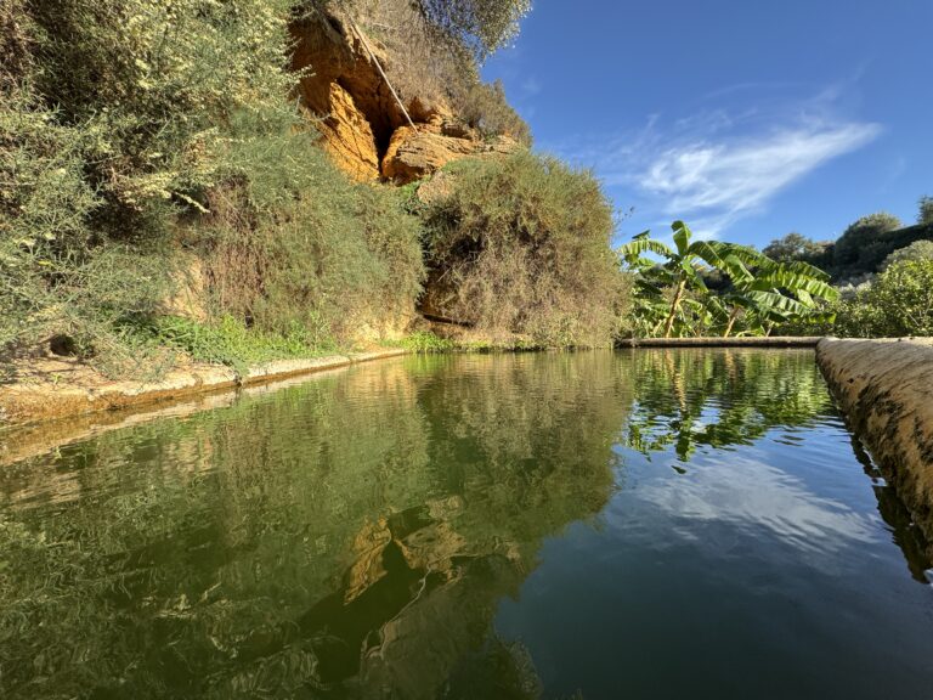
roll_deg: +1.3
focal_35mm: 14
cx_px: 466
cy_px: 350
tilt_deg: -0.5
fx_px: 377
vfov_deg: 85.7
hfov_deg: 102.1
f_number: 2.2
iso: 50
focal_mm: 2.22
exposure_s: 1/573
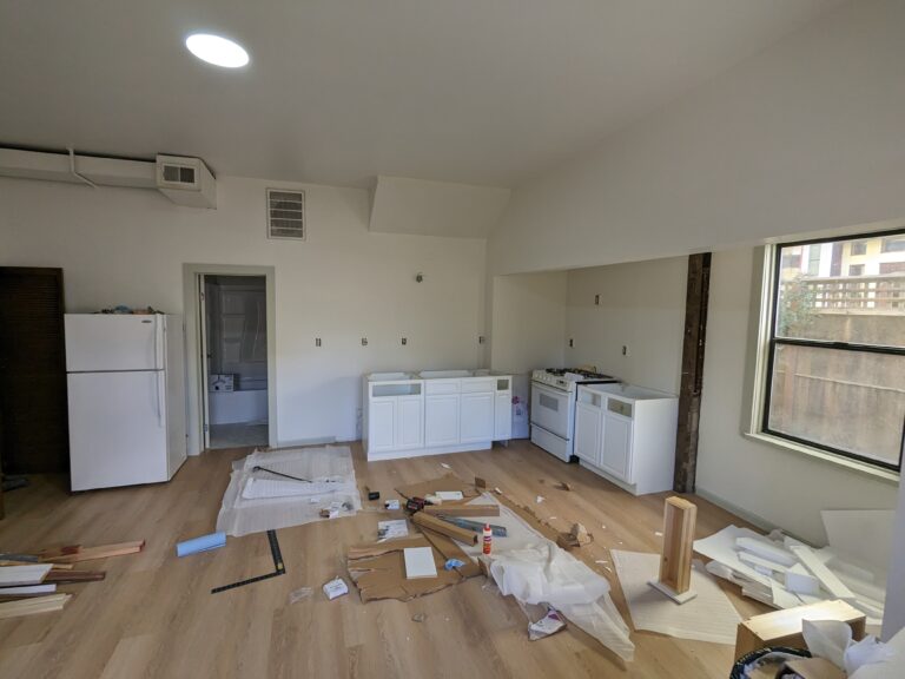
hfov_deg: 94.5
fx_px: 418
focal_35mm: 16
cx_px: 452
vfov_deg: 78.1
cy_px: 340
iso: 144
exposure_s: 1/120
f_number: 2.2
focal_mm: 2.35
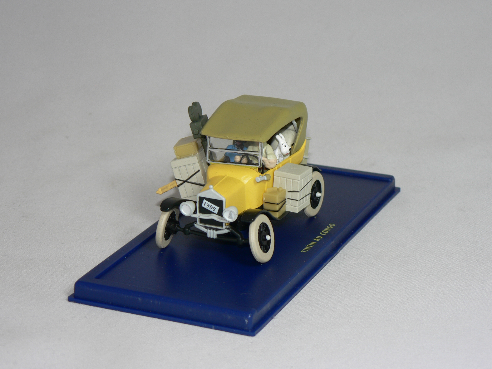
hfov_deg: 17.3
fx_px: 1620
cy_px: 184
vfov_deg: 13.0
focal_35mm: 114
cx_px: 246
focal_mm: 19
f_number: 3.2
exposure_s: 1/60
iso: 80
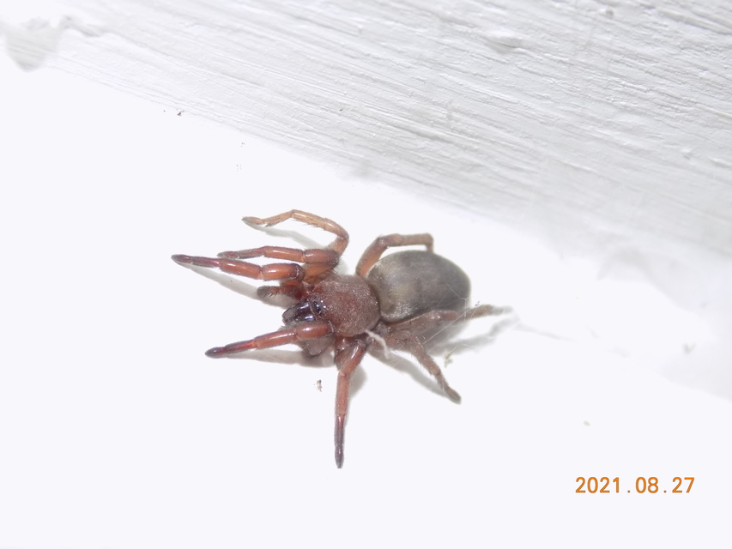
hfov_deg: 16.7
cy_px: 274
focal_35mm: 118
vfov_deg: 12.6
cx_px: 366
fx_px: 2496
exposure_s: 1/30
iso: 200
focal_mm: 20.9
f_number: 4.8
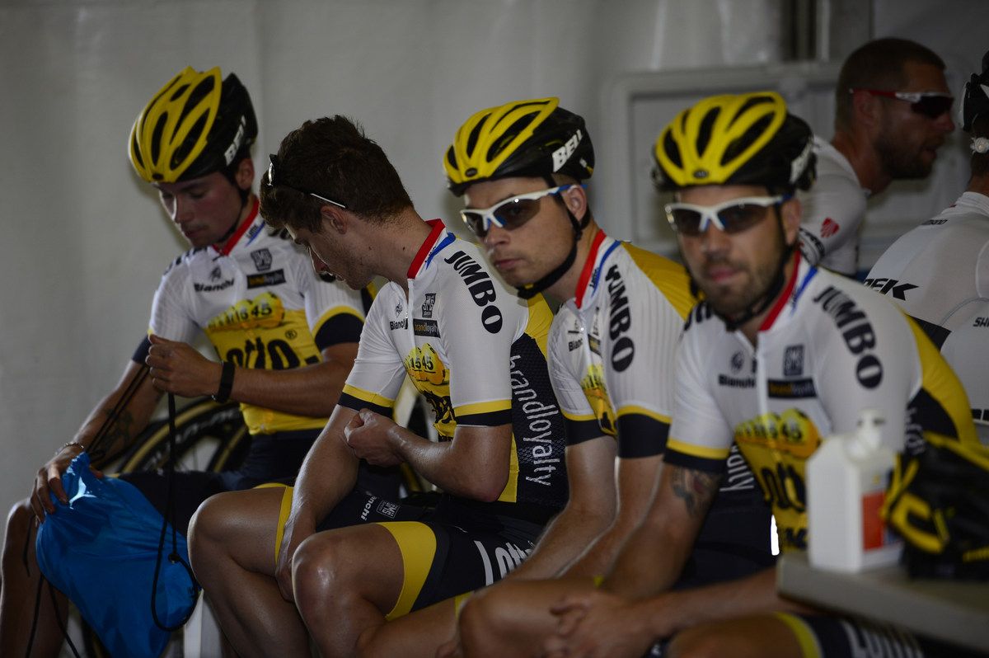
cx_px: 494
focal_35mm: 200
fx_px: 5490
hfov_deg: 10.3
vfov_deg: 6.9
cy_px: 329
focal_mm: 200
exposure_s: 1/250
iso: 400
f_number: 2.8
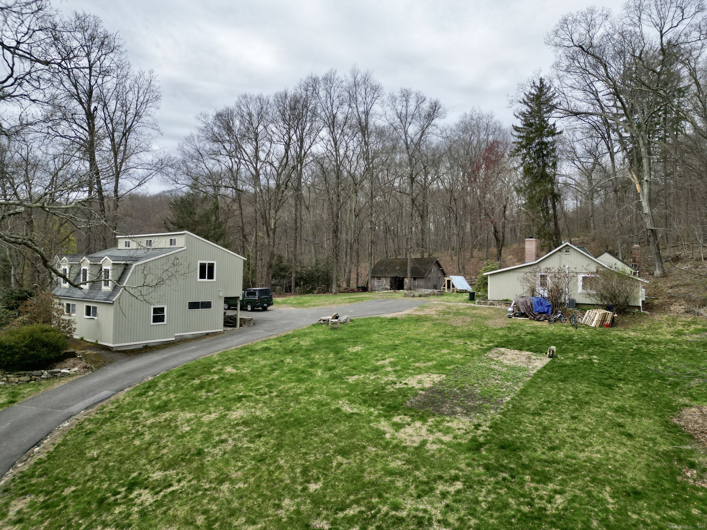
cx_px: 354
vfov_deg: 56.8
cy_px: 265
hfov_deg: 71.6
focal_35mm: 24
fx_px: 490
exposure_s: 1/2500
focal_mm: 6.72
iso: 130
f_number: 1.7
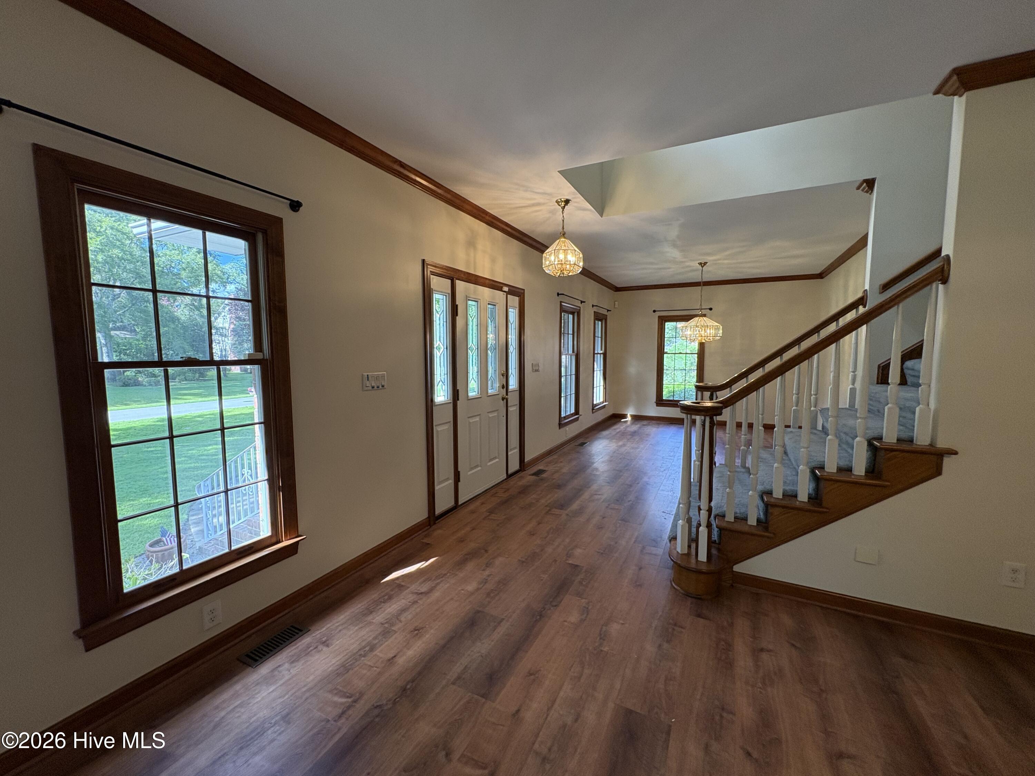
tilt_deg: -4.7
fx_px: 419
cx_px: 518
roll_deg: +0.2
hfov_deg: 102.1
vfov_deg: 85.7
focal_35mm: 14
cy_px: 388
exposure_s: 1/120
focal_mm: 2.22
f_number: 2.2
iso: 200
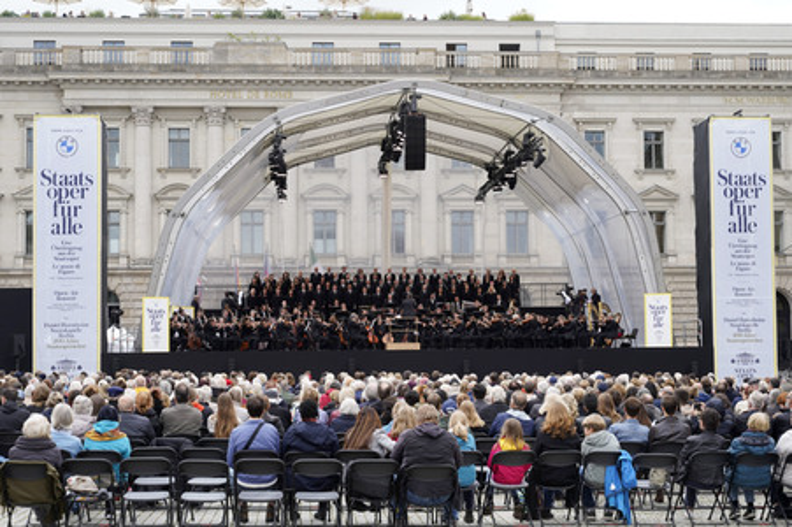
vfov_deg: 22.6
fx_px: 1319
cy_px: 264
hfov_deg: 33.4
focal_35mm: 60
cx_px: 396
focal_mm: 60
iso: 250
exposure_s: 1/100
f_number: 8
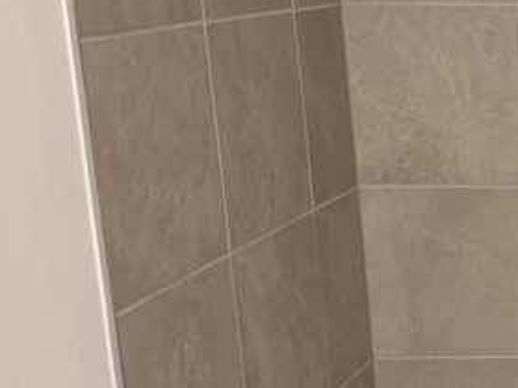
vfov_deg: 16.7
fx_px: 1316
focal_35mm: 88
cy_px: 258
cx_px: 856
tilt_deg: -12.3
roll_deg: -0.4
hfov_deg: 18.6
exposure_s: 1/60
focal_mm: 6.76
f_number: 1.78
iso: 160
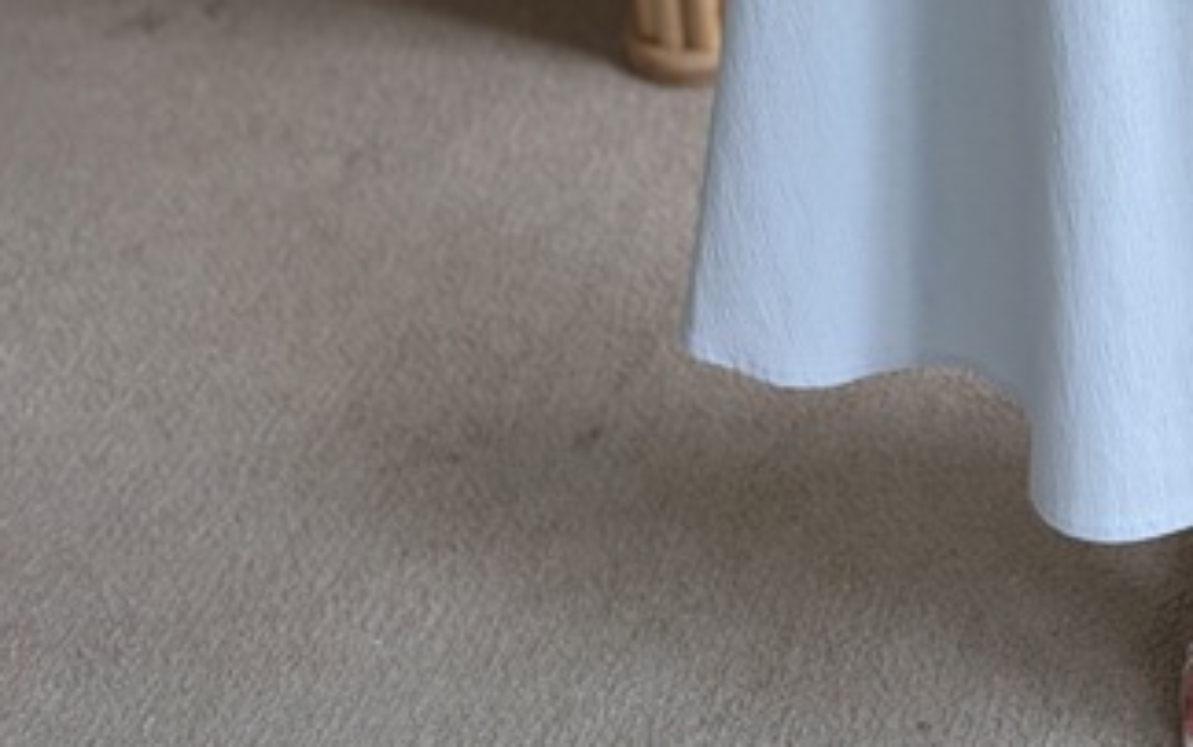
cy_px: -843
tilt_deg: -17.5
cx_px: 1337
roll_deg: +0.8
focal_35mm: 85
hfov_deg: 22.8
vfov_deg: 13.0
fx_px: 2766
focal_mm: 5.96
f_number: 1.6
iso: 50
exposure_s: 1/121
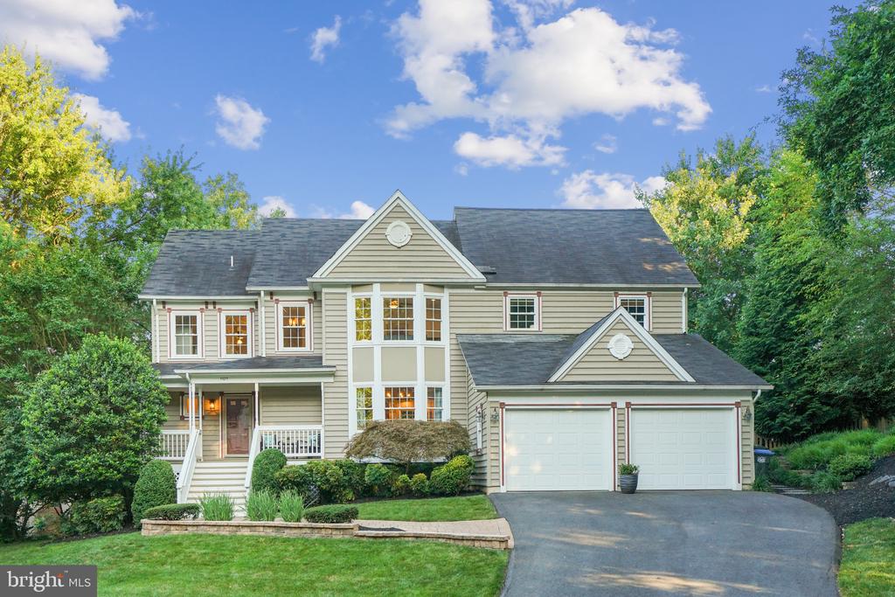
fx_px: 870
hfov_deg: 54.4
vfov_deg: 37.9
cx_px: 448
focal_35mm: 35
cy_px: 298
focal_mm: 35
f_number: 9
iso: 640
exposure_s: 1/160
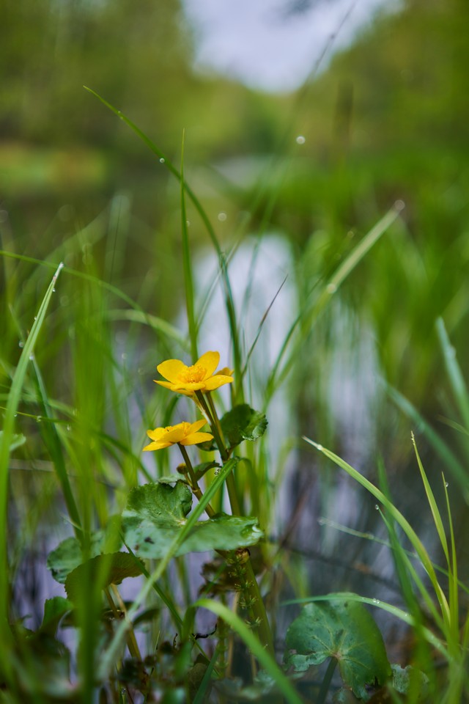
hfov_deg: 37.9
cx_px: 234
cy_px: 352
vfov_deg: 54.4
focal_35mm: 35
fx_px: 684
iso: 100
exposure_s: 1/640
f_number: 2
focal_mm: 35
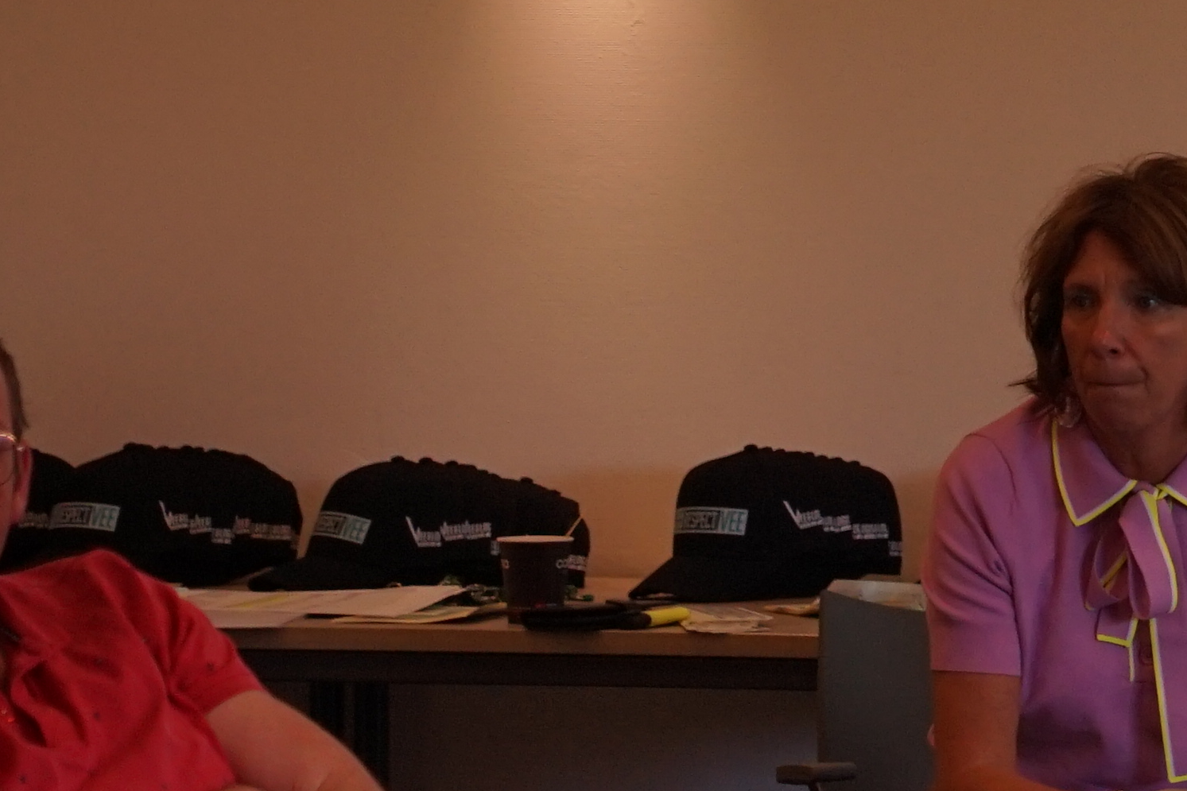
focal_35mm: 422
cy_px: -370
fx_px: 13912
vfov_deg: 3.2
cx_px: 2037
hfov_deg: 4.8
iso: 640
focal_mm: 105
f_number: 4
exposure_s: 1/160
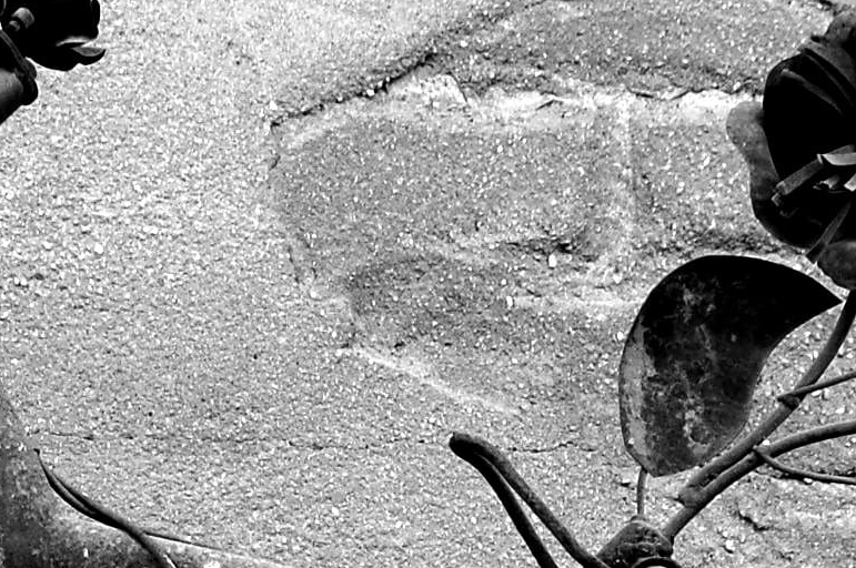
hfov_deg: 10.1
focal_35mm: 205
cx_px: 437
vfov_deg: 6.6
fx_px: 4867
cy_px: 749
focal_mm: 35
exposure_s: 1/160
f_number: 6.3
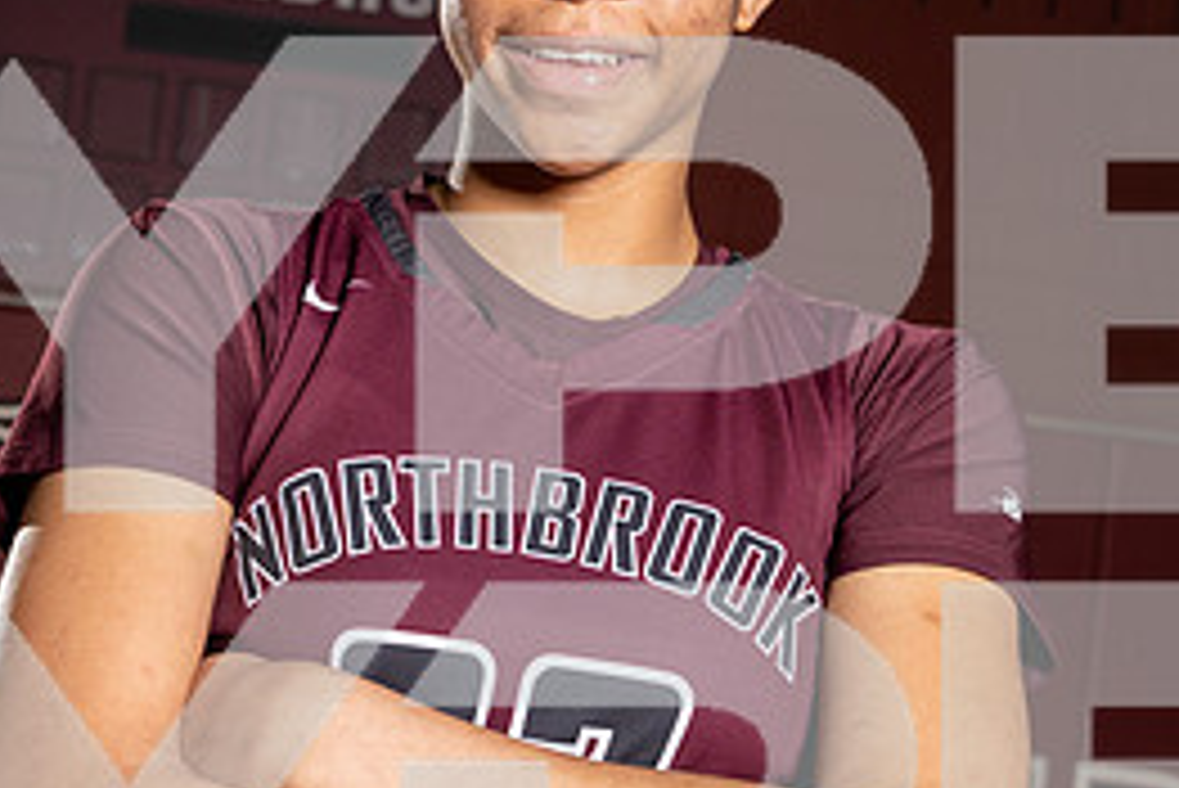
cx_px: 328
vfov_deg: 13.4
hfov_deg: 19.9
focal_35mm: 102
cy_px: 277
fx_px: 3342
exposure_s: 1/250
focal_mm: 46
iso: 500
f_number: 8
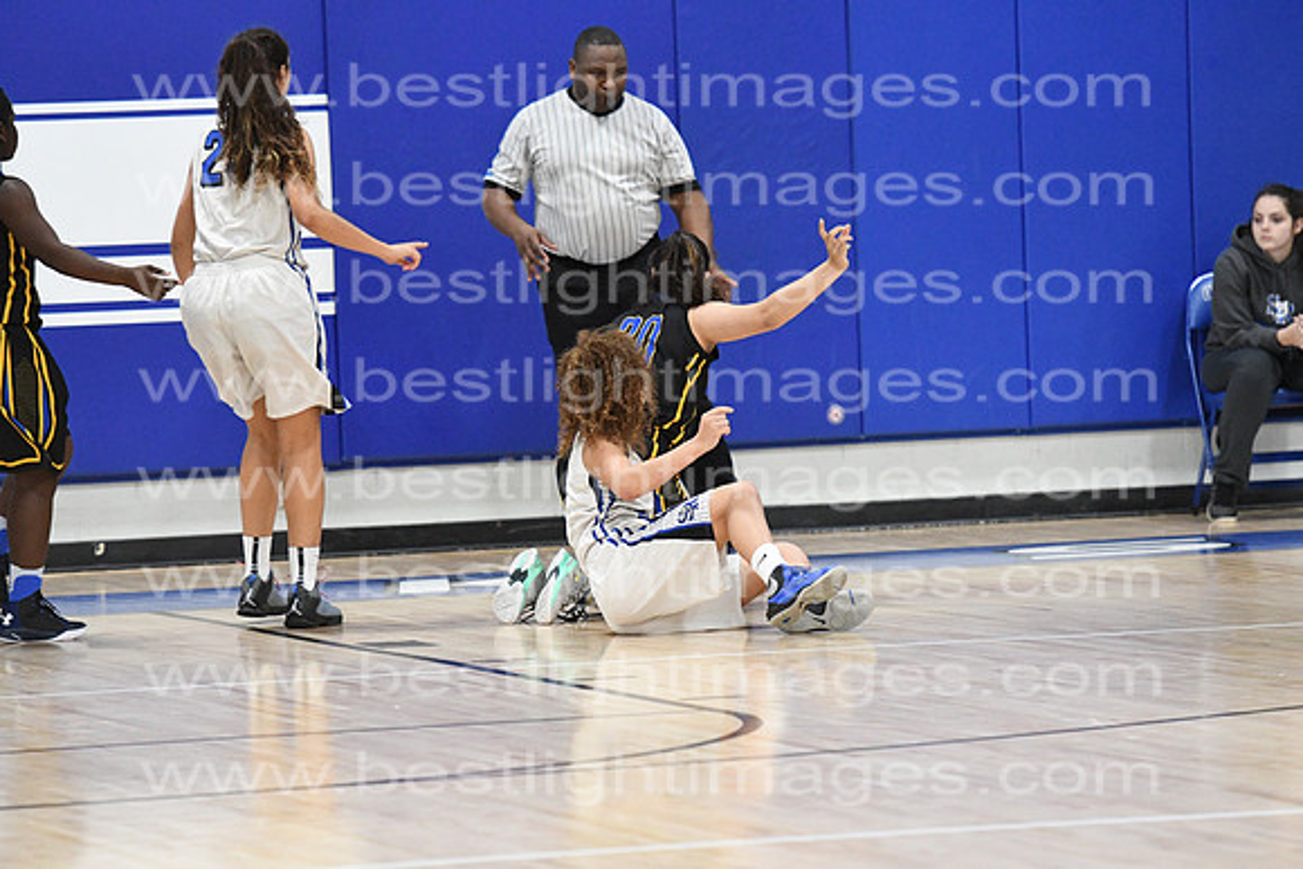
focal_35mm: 255
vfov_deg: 5.4
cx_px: 652
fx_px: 9231
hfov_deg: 8.1
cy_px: 434
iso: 5000
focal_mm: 170
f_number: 3.2
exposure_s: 1/640
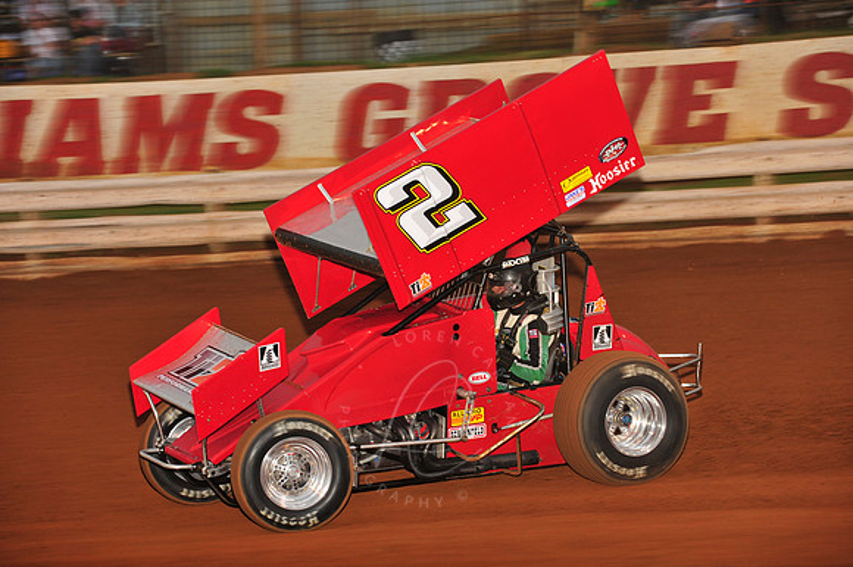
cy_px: 284
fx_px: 3197
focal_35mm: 135
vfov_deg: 10.1
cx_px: 426
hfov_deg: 15.2
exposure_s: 1/320
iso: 800
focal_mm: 135
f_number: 6.3
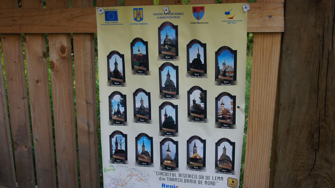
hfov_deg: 52.8
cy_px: 95
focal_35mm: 38
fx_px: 338
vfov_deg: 31.2
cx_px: 167
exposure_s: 1/125
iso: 200
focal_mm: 24
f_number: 6.3
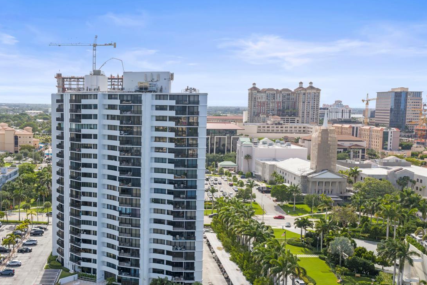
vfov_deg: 32.6
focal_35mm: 41
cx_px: 132
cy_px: 162
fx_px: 486
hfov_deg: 46.4
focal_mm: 14.45
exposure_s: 1/320
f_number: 5
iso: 100
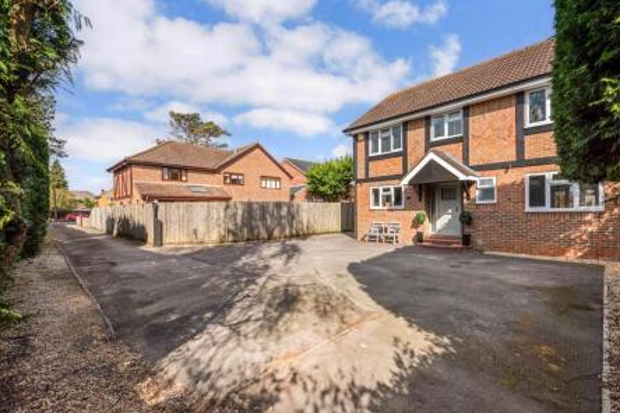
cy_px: 199
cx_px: 331
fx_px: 258
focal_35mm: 15
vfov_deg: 77.3
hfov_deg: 100.2
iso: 320
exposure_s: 1/800
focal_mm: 14
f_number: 9
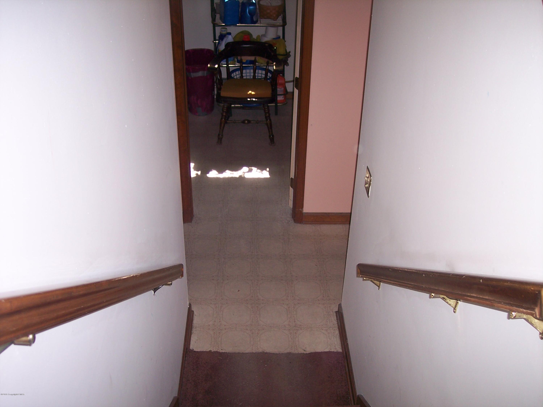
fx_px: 612
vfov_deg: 36.8
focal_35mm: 39
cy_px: 204
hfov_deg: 47.9
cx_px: 272
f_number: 2.8
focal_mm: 8
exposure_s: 1/60
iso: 100
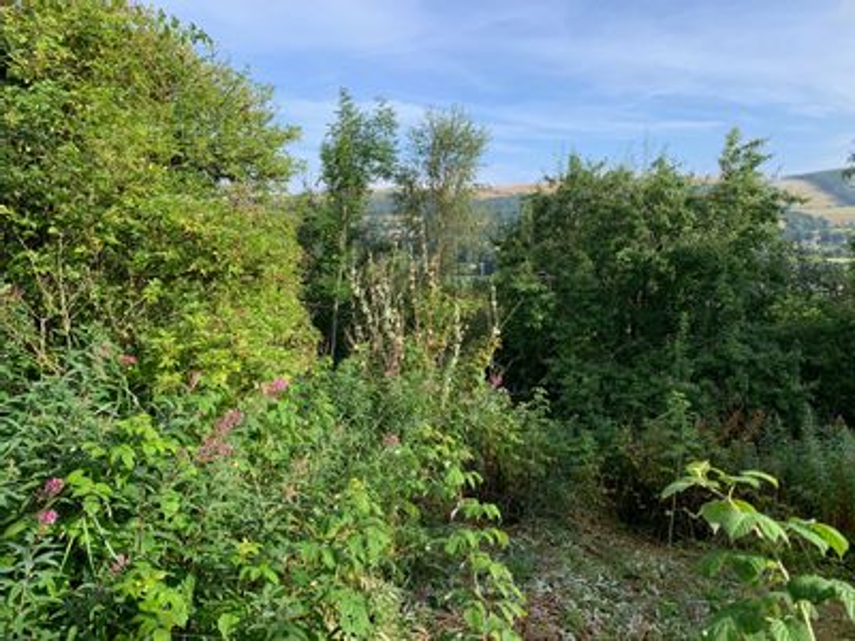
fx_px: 642
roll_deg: +2.0
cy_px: 320
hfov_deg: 67.3
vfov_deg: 53.1
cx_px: 428
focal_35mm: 26
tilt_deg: -10.6
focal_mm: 4.25
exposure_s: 1/962
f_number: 1.8
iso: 25
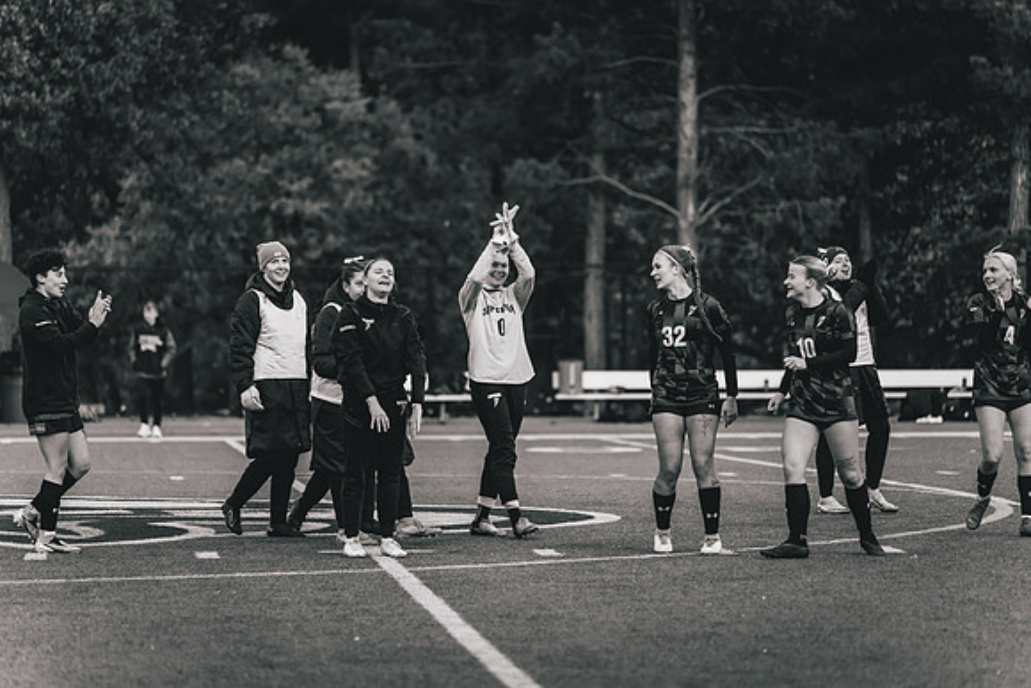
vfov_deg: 9.1
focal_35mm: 151
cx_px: 516
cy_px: 344
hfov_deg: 13.6
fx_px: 4333
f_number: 2.8
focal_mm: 150
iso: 800
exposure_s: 1/1600
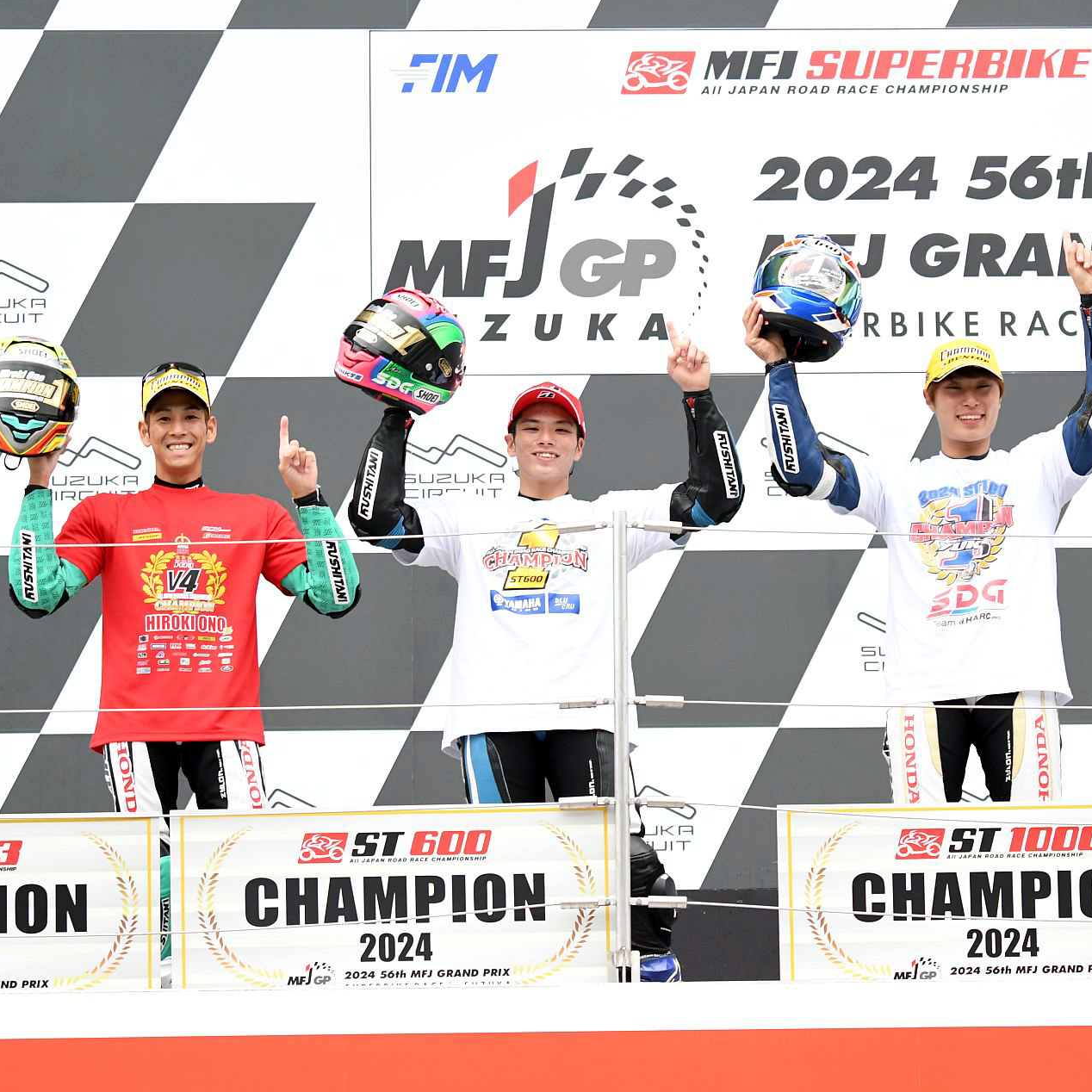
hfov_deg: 8.7
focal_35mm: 201
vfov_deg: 8.7
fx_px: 7174
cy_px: 558
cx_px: 735
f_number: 5
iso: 1250
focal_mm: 100
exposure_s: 1/160
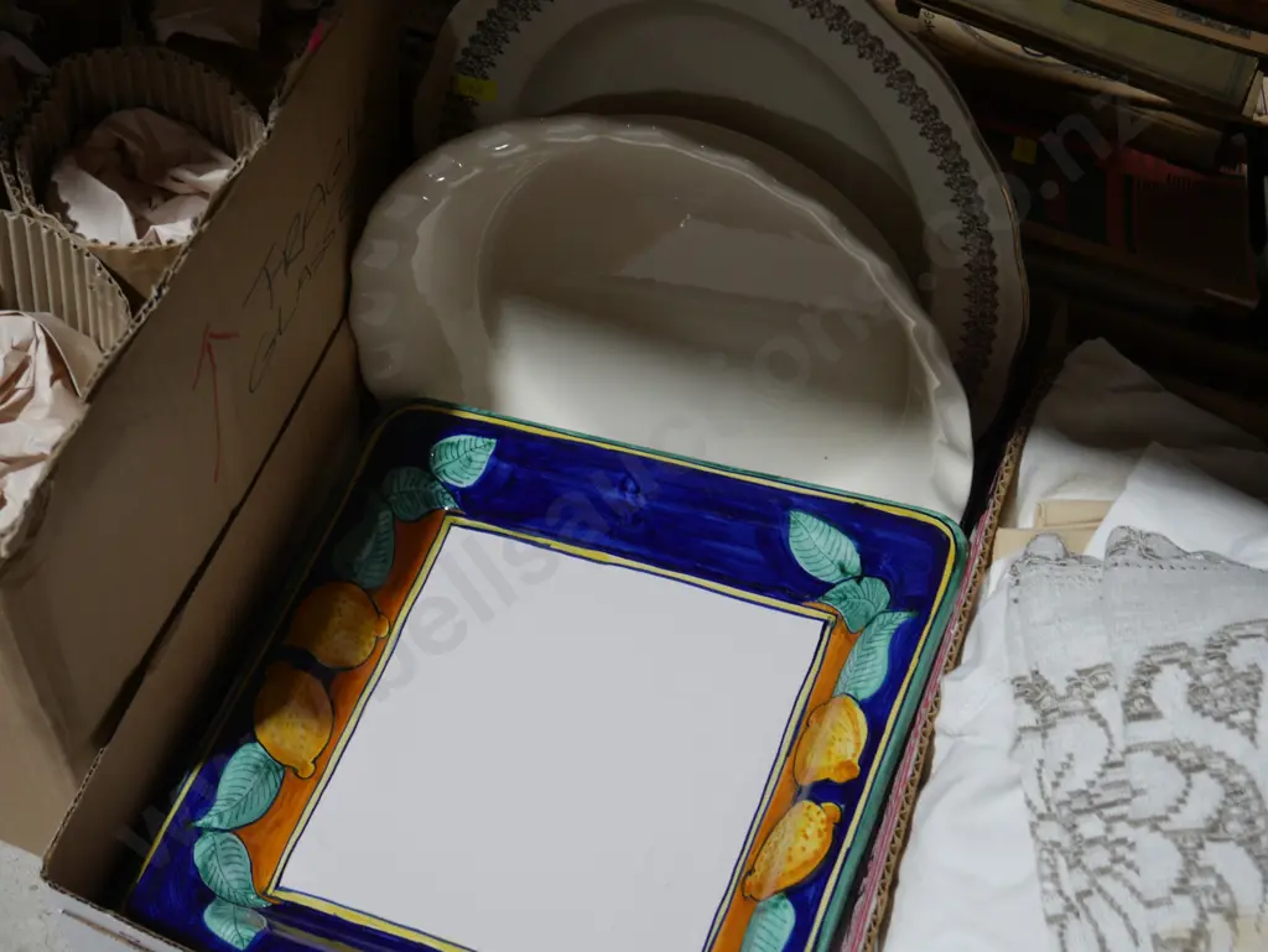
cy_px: 476
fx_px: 1979
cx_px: 634
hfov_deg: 35.5
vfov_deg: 27.1
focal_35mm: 54
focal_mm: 27
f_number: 5.3
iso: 400
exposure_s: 1/60
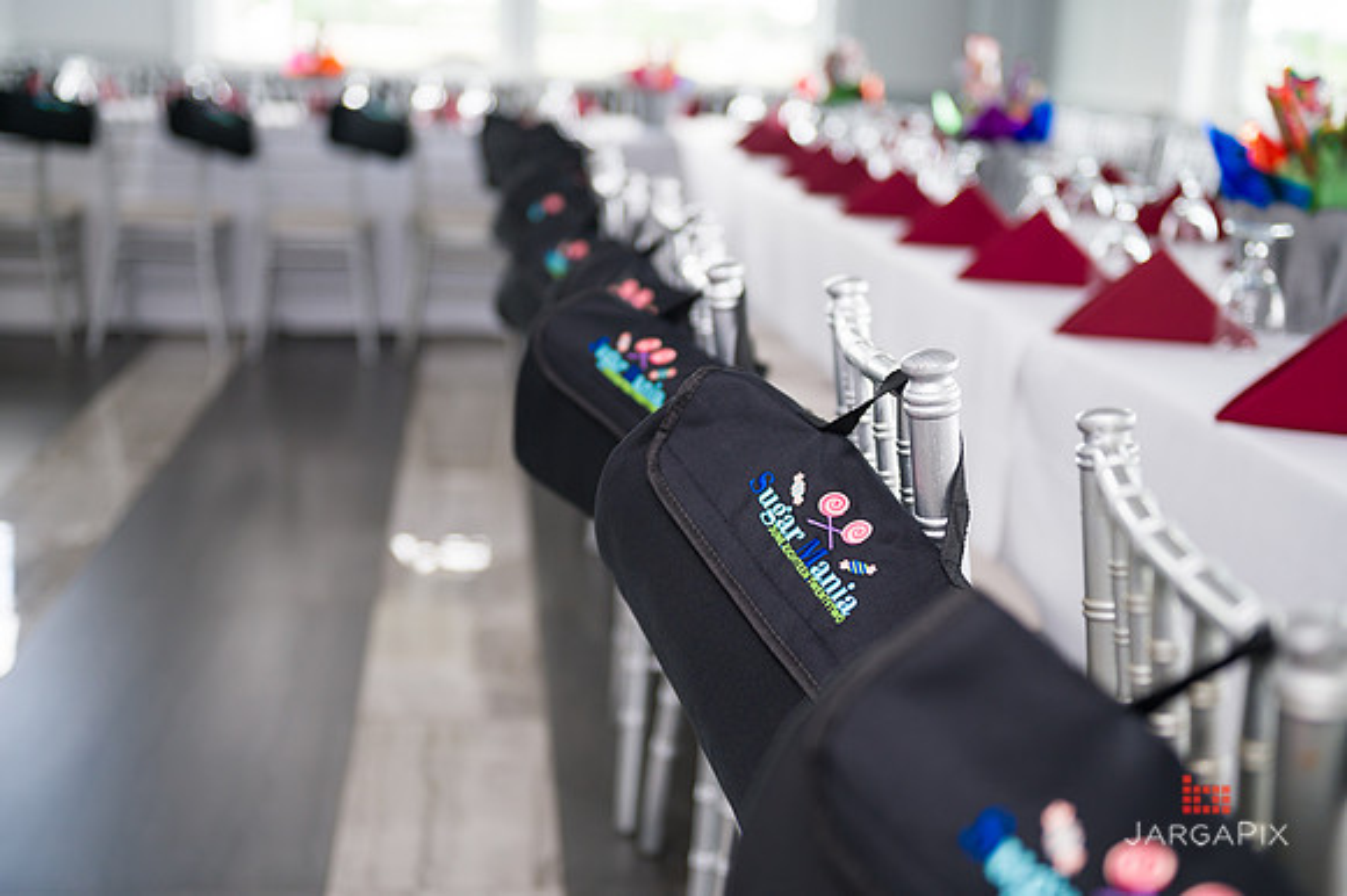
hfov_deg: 41.1
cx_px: 674
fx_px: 1795
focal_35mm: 48
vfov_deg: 28.0
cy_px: 448
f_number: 3.2
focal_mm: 48
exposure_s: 1/200
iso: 200
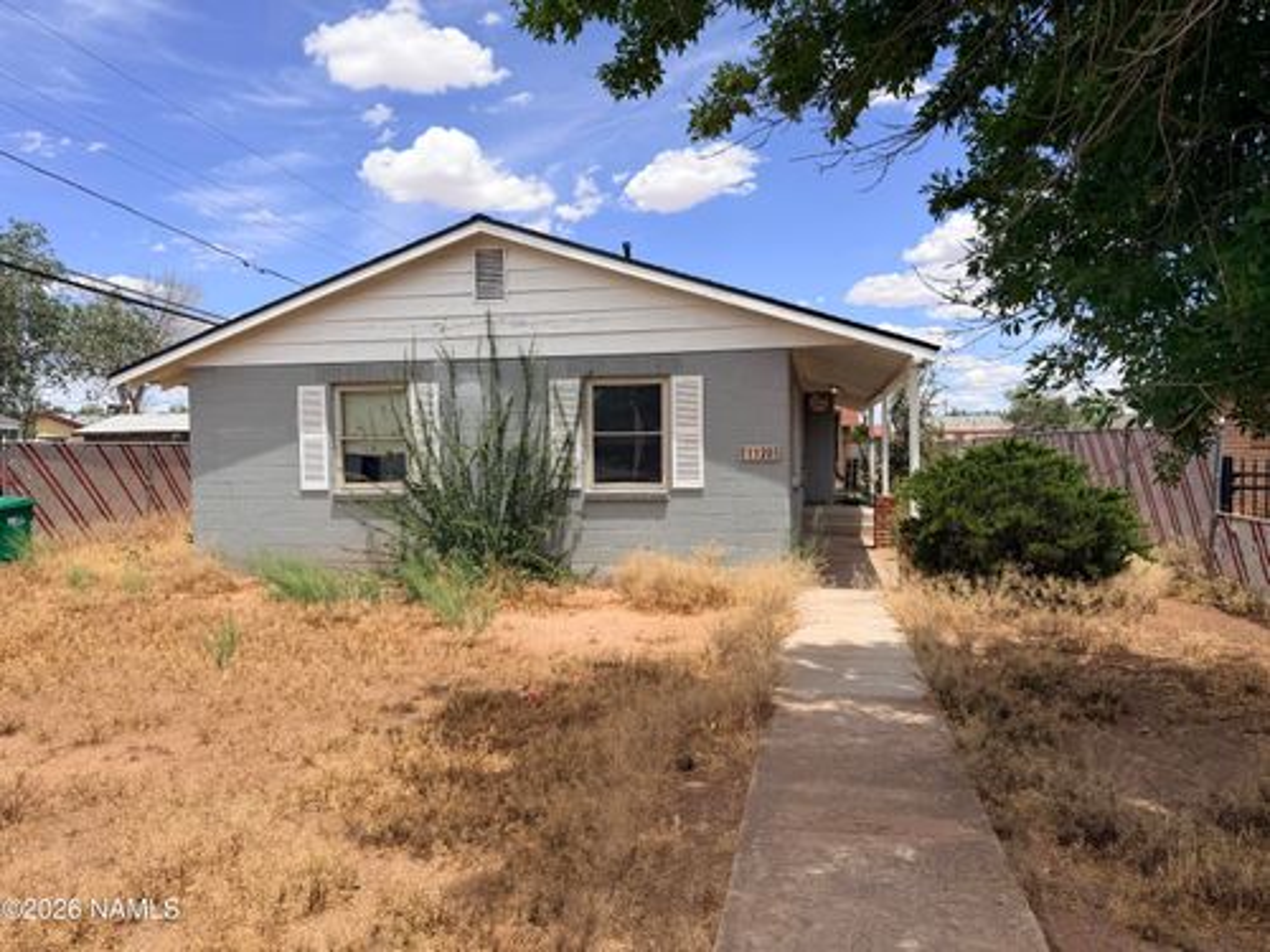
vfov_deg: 56.8
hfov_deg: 71.6
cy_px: 476
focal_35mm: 24
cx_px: 635
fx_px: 881
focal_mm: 6.76
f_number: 1.78
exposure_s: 1/4975
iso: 80
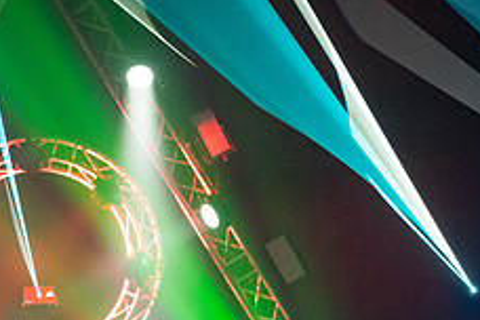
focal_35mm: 384
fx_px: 5120
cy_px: 374
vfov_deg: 3.6
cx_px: -34
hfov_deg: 5.4
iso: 8000
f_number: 5.6
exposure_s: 1/250
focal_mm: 151
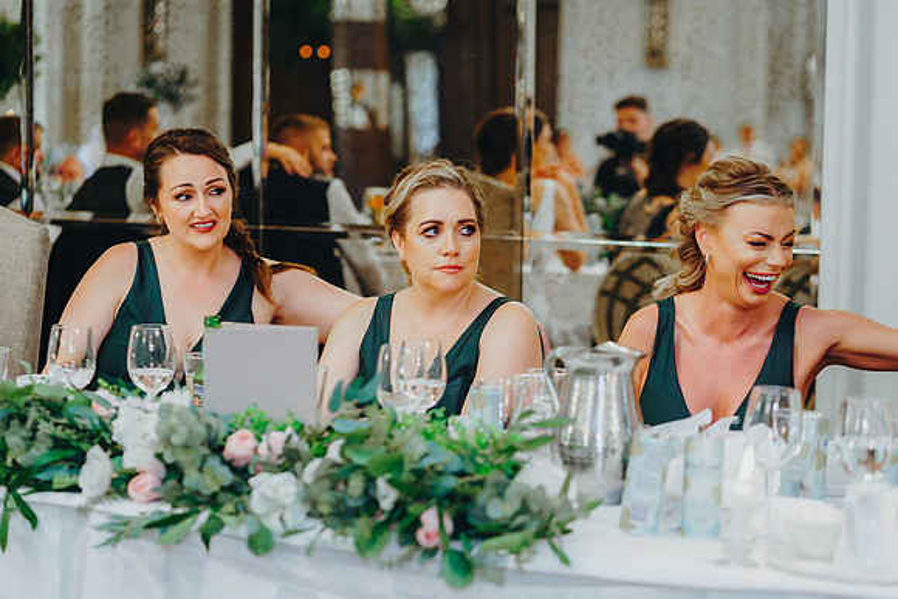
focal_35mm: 85
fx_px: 2121
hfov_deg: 23.9
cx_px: 449
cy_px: 300
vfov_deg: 16.1
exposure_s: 1/125
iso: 2000
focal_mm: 85
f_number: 2.8
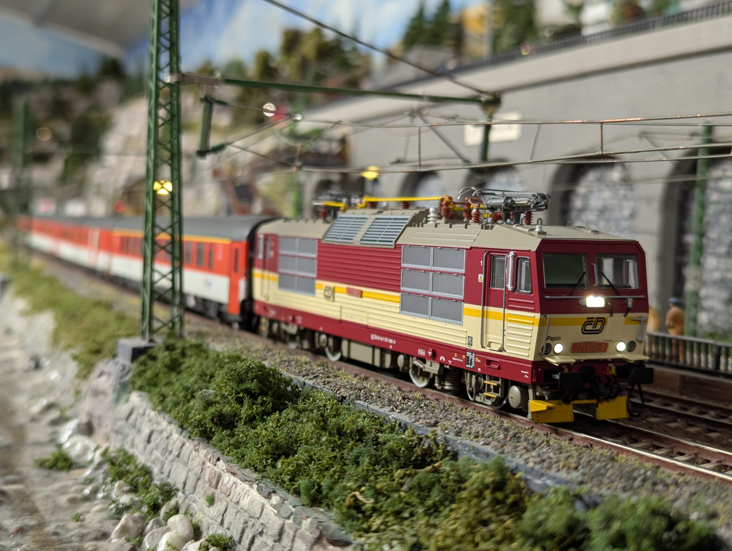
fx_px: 1017
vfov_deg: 30.3
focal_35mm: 48
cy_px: 276
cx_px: 366
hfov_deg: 39.6
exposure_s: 1/25
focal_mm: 6.81
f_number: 1.85
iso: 106
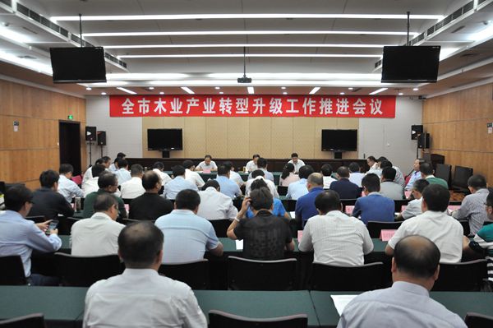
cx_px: 246
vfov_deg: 41.6
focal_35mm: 32
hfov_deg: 59.5
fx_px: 431
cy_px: 164
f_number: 3.8
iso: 1600
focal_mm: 21
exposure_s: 1/125
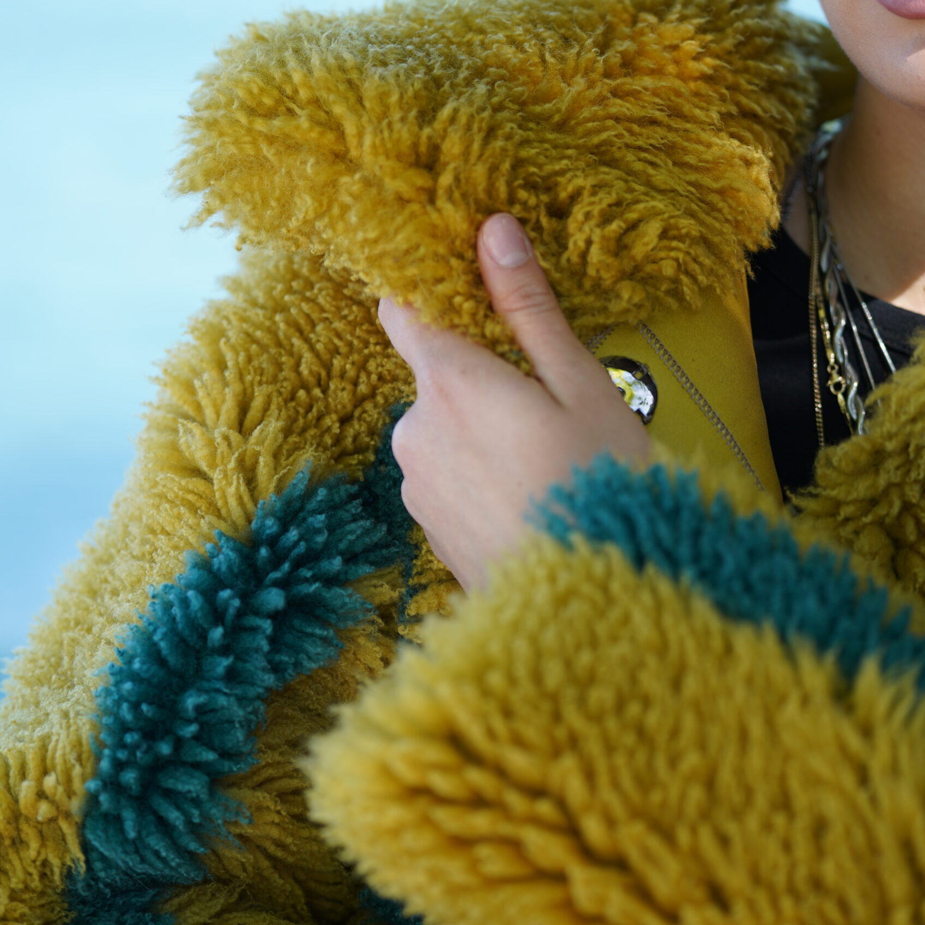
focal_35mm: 90
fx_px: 2721
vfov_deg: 19.3
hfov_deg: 19.3
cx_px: 466
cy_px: 448
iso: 125
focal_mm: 70
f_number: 2.8
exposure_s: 1/250
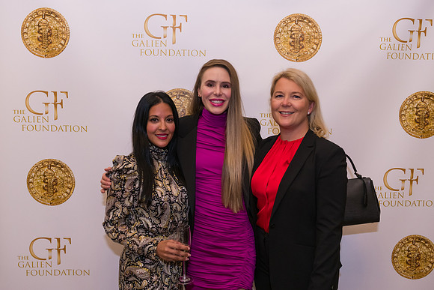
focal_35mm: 38
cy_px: 149
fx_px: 463
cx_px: 209
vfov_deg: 34.7
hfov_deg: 50.2
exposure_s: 1/100
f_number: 3.5
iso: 1000
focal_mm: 32
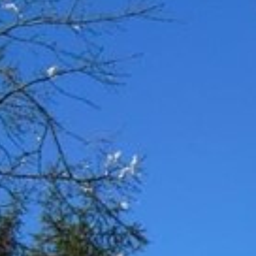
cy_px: 467
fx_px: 1088
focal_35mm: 130
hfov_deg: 11.8
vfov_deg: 12.3
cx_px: 538
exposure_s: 1/1000
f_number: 3.5
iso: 125
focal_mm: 4.5
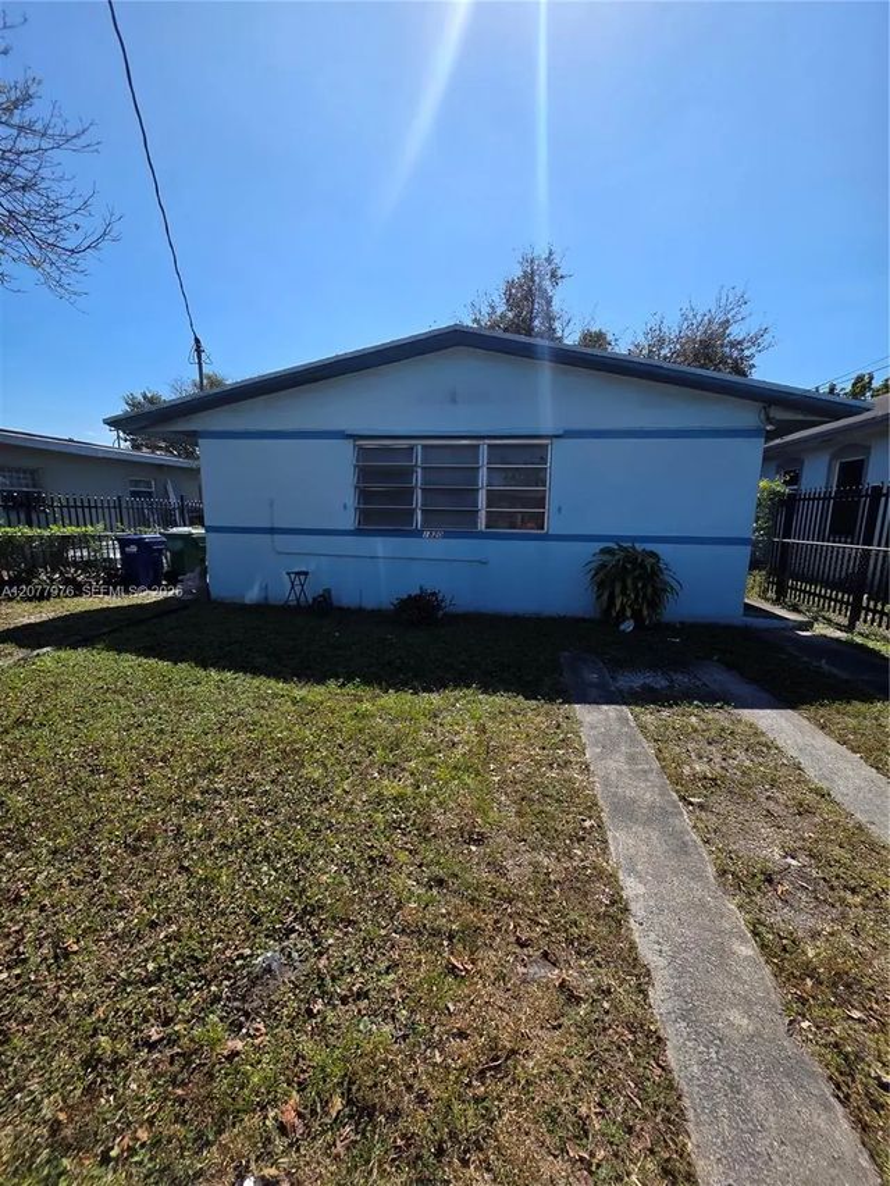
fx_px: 446
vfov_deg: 106.2
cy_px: 593
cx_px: 445
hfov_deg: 89.9
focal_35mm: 13
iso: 40
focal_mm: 2.2
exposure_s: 1/2423
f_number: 1.9
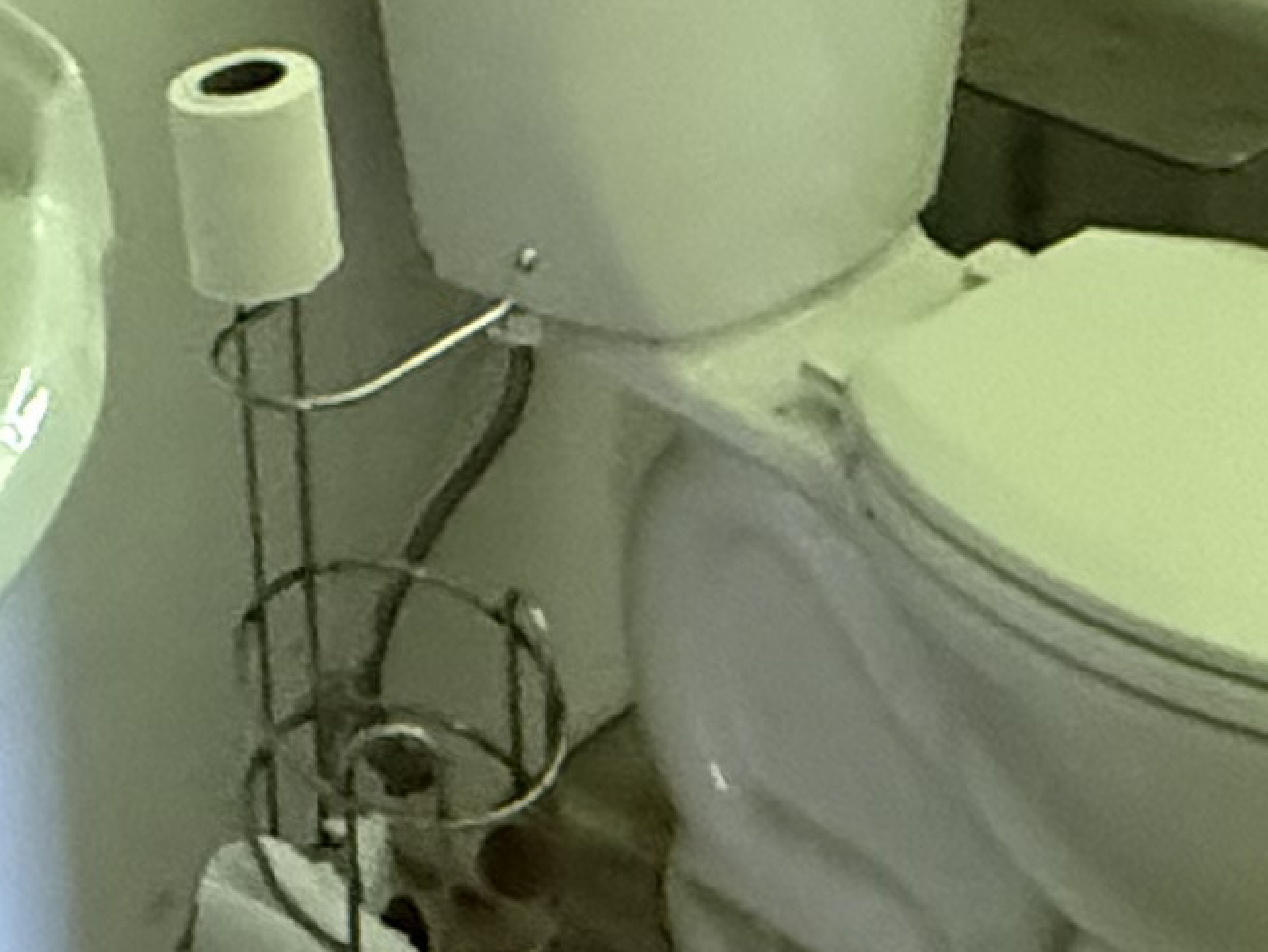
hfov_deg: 21.5
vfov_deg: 15.2
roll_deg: +4.8
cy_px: -637
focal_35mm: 87
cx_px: -64
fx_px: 3187
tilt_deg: -10.3
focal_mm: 2.22
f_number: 2.2
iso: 800
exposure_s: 1/60
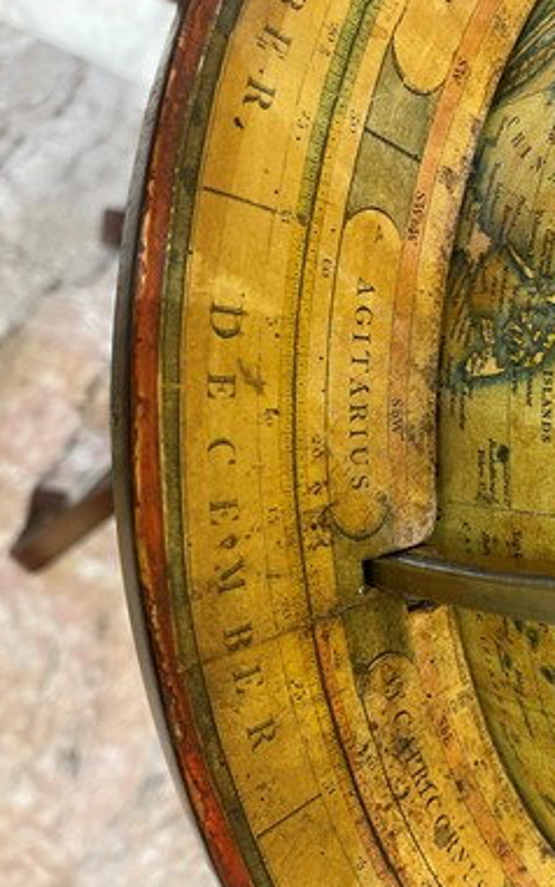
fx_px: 701
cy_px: 446
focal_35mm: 29
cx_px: 340
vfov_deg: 64.6
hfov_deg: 42.9
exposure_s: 1/50
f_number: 1.6
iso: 160
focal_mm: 5.1
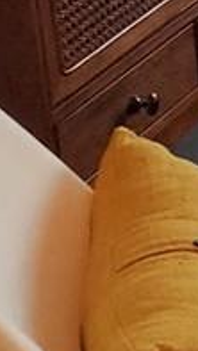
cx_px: 1277
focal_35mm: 204
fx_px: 1902
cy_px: -134
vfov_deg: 10.3
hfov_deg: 4.3
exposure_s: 1/180
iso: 125
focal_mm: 6.4
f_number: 1.8
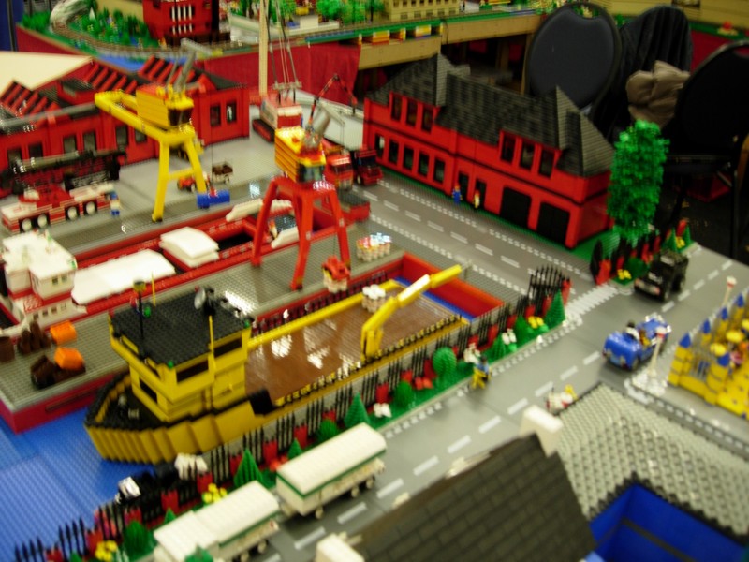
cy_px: 281
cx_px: 374
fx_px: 822
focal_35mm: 38
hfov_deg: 49.0
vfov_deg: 37.7
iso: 74
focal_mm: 7.8
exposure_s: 1/4
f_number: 2.8
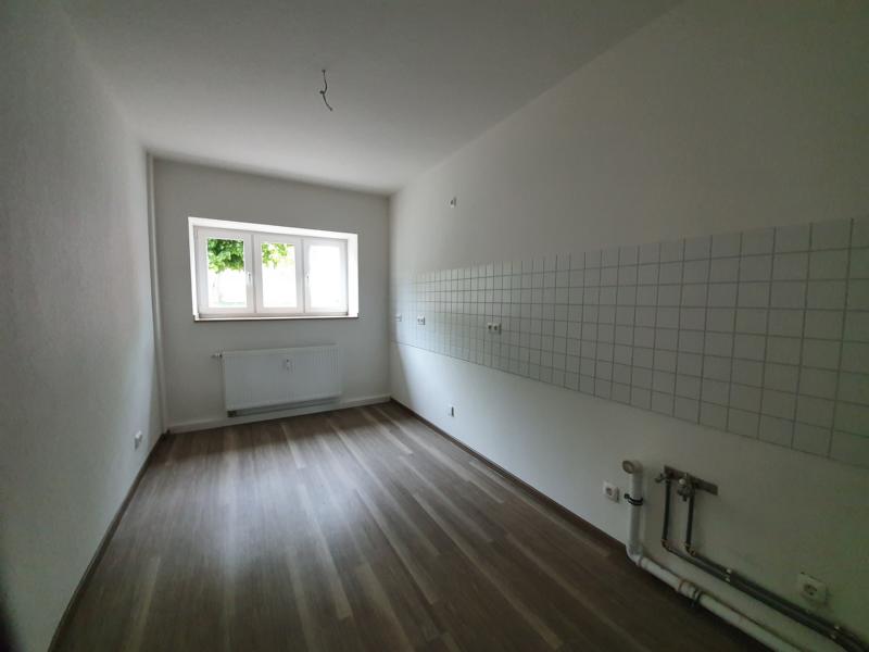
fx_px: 326
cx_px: 434
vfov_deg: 89.9
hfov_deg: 106.2
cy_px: 326
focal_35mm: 13
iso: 500
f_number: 2.2
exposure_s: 1/30
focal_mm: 1.8
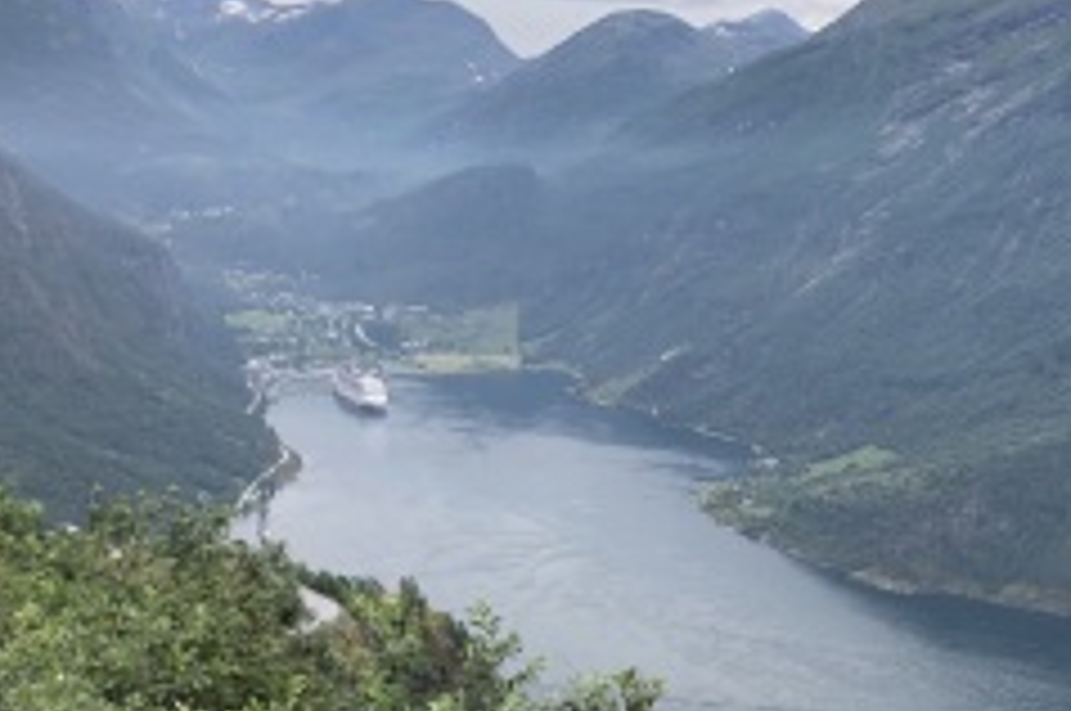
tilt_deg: -10.4
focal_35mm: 49
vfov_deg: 27.4
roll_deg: -1.4
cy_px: 436
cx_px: 860
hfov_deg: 38.8
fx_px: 1456
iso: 20
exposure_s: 1/706
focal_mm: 4
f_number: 1.8
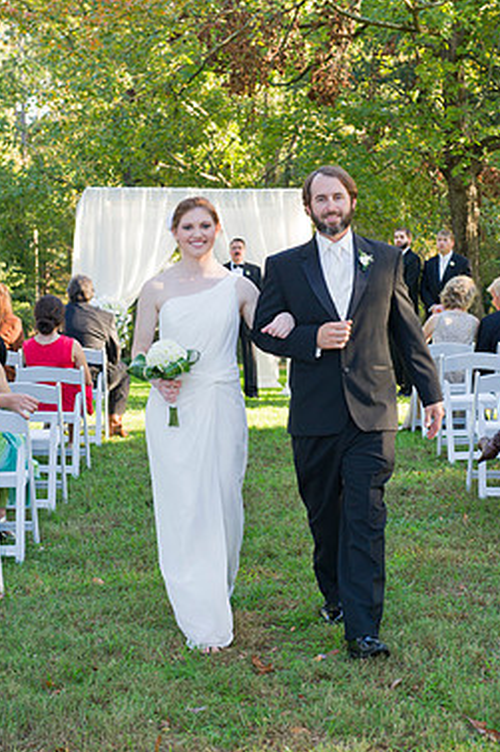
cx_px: 286
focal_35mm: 69
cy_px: 330
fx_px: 1441
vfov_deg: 29.3
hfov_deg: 19.7
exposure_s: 1/125
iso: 640
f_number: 5.6
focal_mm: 58
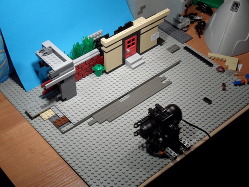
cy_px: 94
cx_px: 124
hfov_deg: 32.2
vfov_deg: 24.4
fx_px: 432
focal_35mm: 60
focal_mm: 10.3
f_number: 4
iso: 200
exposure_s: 1/20
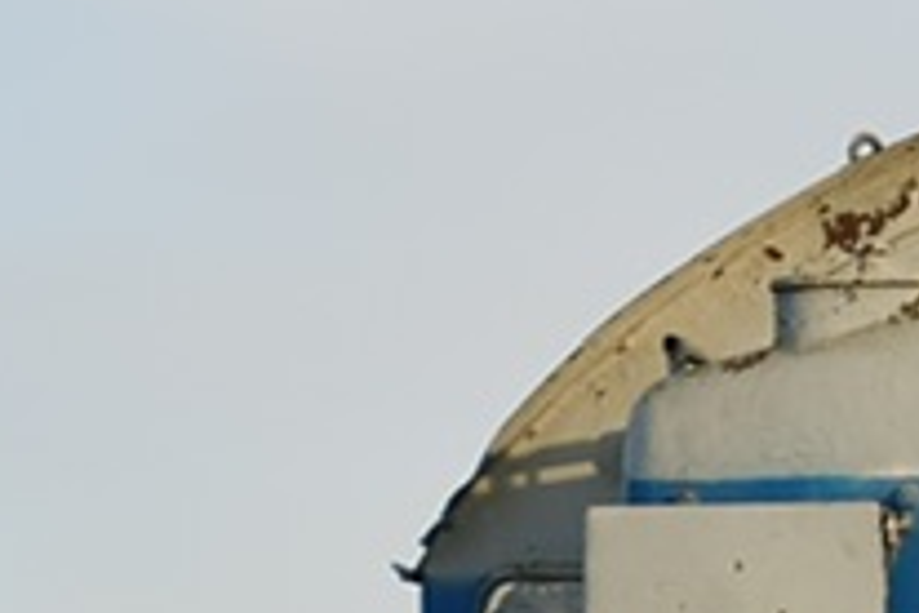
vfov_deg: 2.2
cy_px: 1213
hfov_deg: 3.4
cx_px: 1363
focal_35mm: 611
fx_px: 15596
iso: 100
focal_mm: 66
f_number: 5.6
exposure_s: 1/200
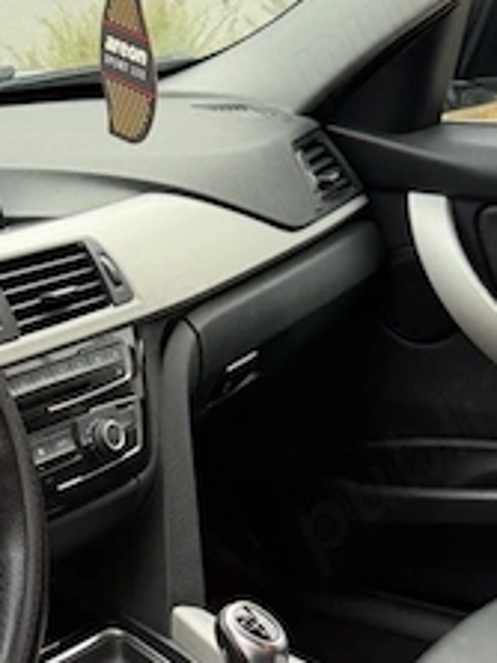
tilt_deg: -22.3
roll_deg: -0.8
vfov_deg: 22.6
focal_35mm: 86
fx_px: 1648
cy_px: 485
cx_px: 140
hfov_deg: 17.1
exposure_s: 1/114
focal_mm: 6.76
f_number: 1.78
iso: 200
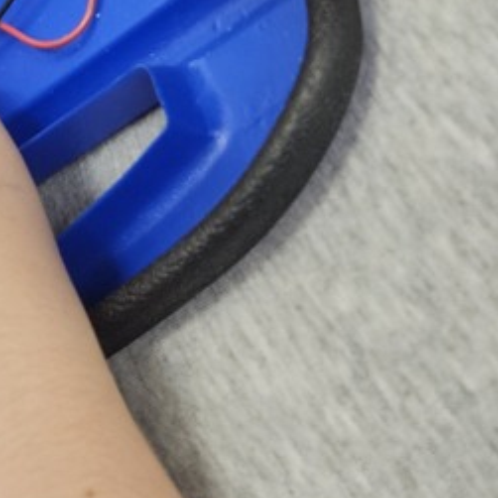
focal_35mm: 83
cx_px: -105
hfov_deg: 19.6
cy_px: -52
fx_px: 1351
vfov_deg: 20.0
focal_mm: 5.4
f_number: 1.8
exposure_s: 1/120
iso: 400
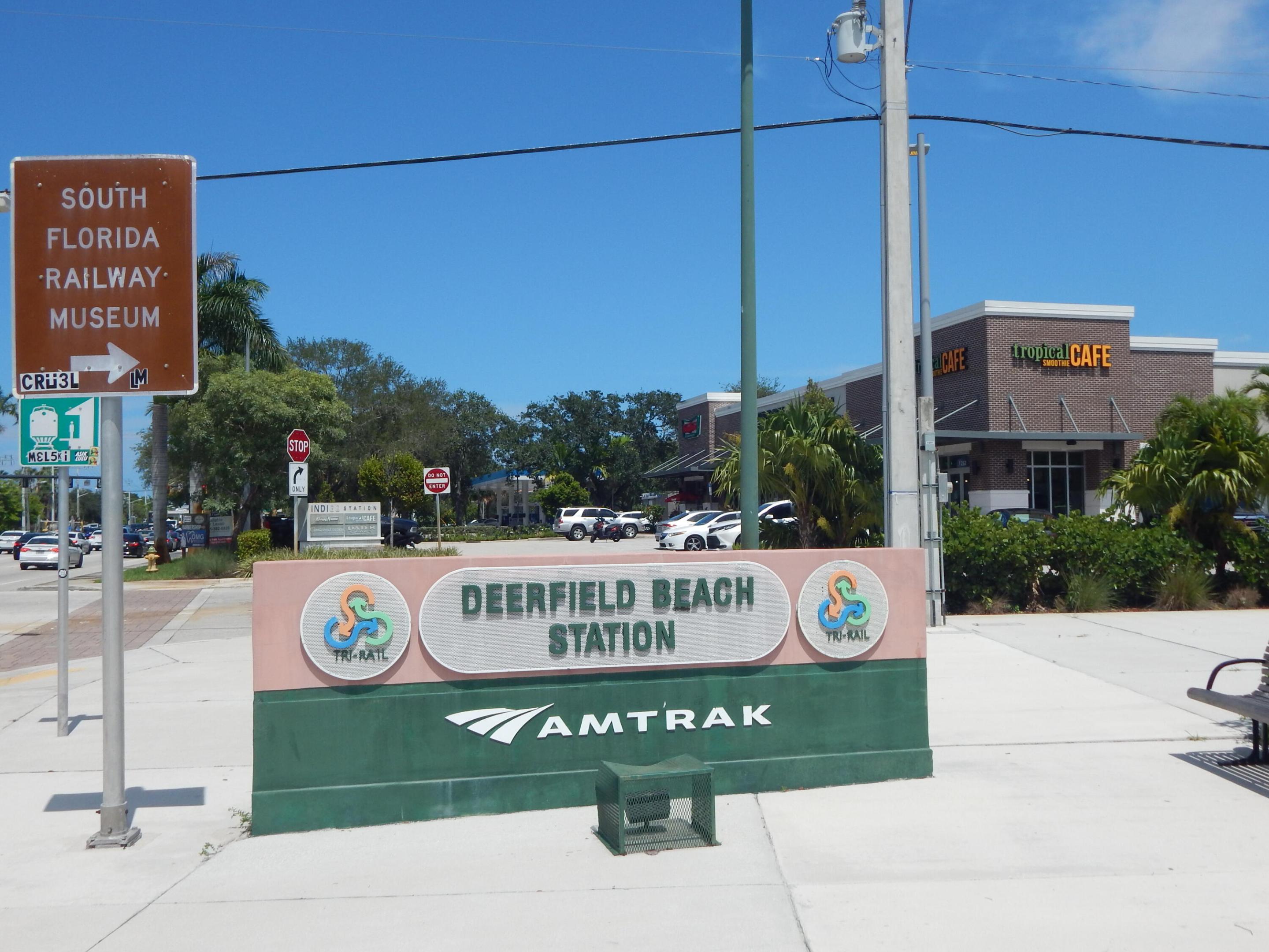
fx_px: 1246
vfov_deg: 41.8
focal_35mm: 34
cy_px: 476
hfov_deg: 54.0
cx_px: 634
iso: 125
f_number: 6.7
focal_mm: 6.1
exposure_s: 1/800
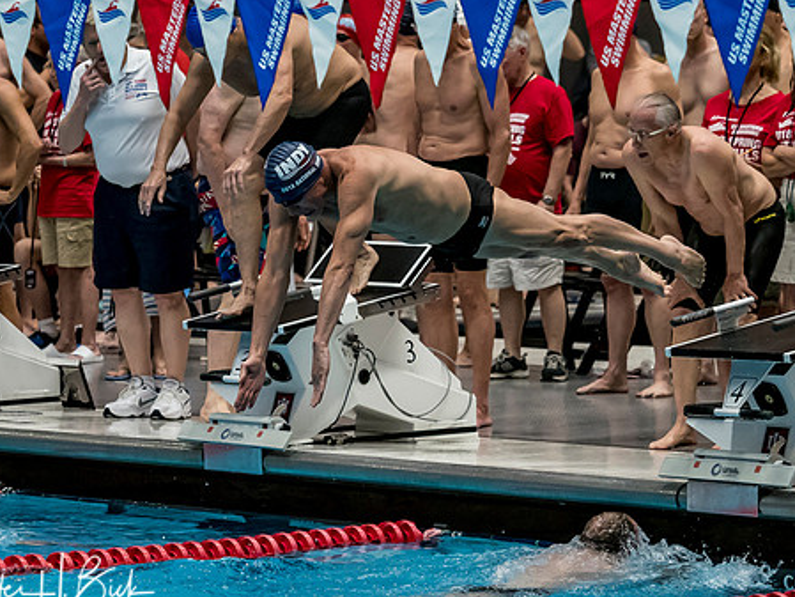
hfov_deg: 8.3
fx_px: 5490
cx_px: 303
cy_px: 219
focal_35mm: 239
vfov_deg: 6.2
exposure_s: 1/1000
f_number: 2.8
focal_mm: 73
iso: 3200
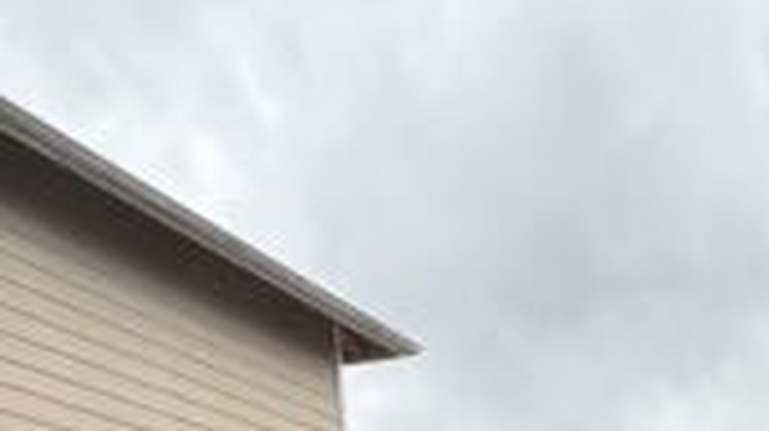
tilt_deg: -15.0
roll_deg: -0.4
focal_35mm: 47
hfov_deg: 40.8
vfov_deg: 16.3
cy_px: 953
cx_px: 676
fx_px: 958
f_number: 2.2
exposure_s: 1/160
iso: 64
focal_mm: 2.22
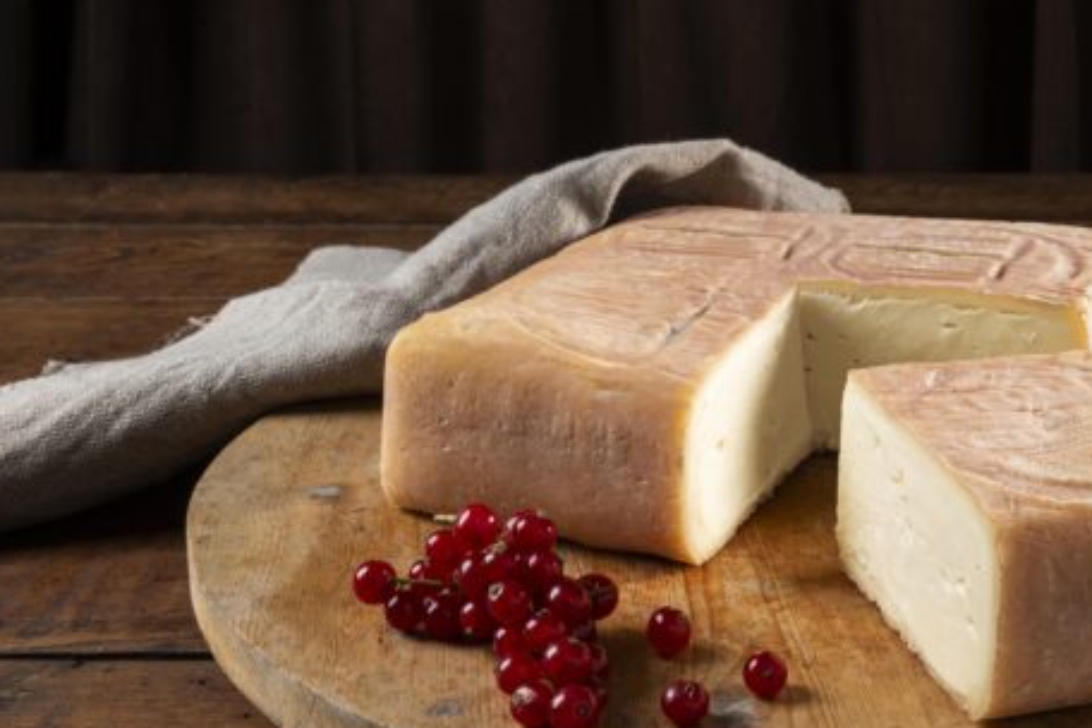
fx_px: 1759
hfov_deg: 33.8
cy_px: 429
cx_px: 809
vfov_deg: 23.4
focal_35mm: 58
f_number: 18
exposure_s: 1/125
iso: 100
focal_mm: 38
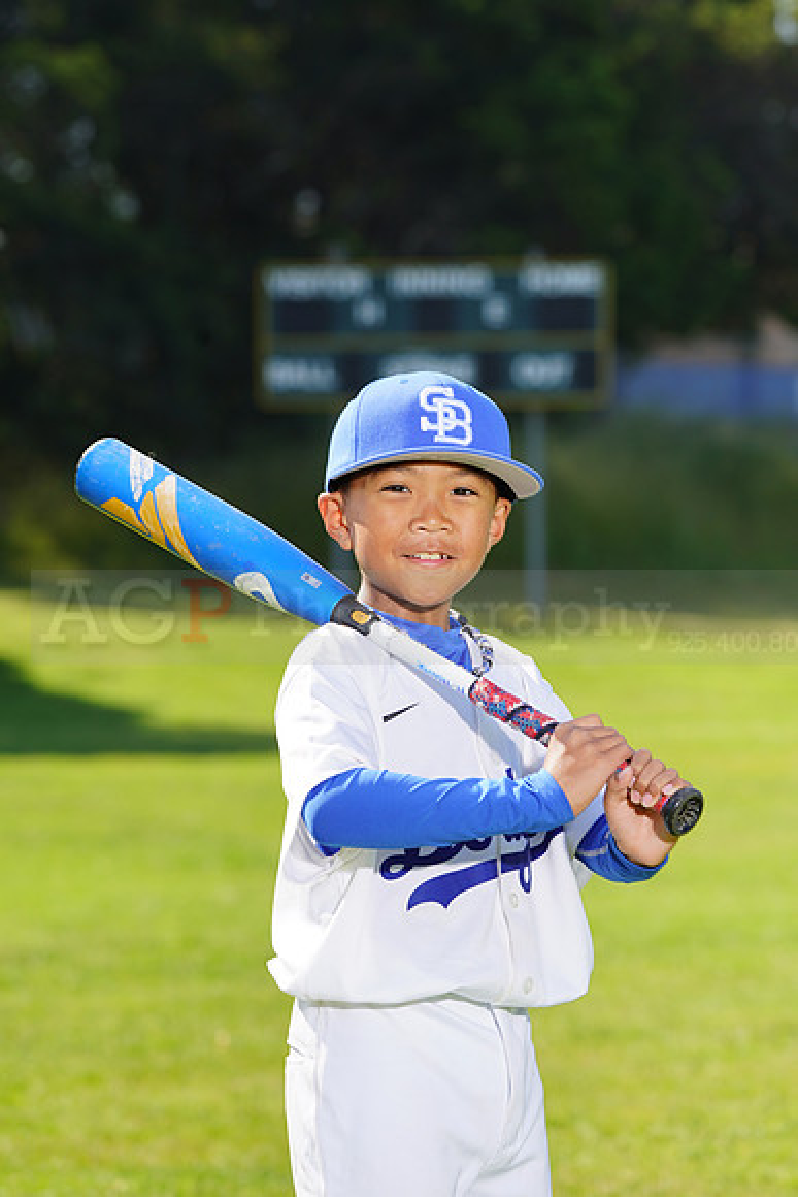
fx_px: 5516
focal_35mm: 166
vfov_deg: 12.4
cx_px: 399
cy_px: 598
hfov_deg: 8.3
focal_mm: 166
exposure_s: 1/250
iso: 100
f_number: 7.1
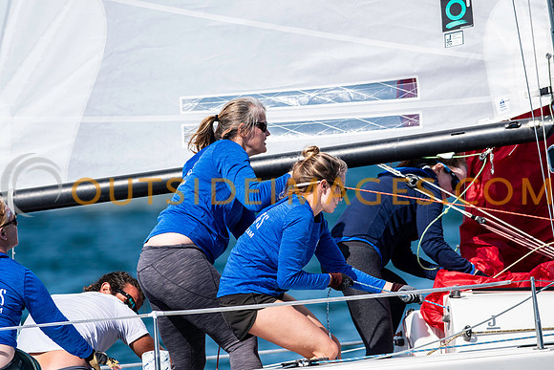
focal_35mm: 450
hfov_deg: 4.6
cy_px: 185
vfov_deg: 3.1
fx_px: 6926
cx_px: 277
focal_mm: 300
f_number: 5
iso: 200
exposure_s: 1/3200
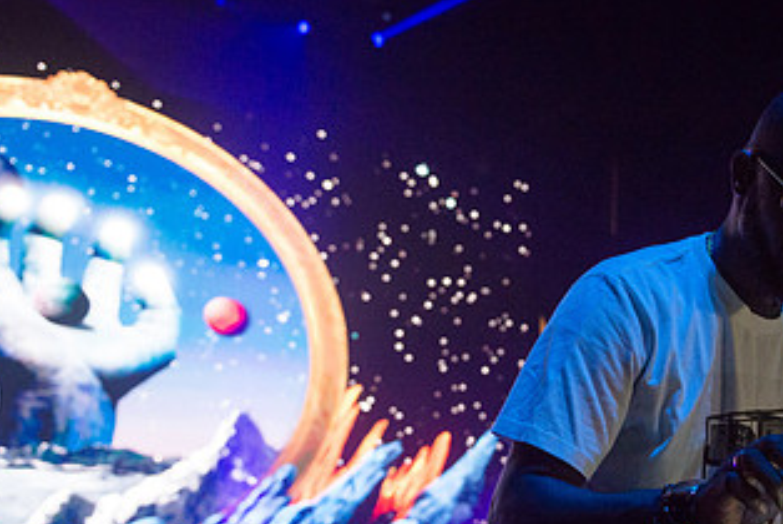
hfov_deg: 40.0
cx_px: 586
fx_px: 1045
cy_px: 361
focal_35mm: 48
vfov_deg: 27.9
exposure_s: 1/320
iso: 4000
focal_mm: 26
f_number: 2.8
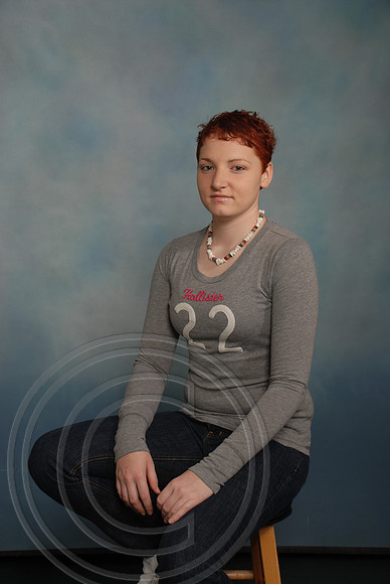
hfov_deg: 23.8
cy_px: 292
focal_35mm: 57
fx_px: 924
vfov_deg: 35.0
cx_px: 195
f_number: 5.6
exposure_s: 1/125
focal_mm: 38
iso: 100
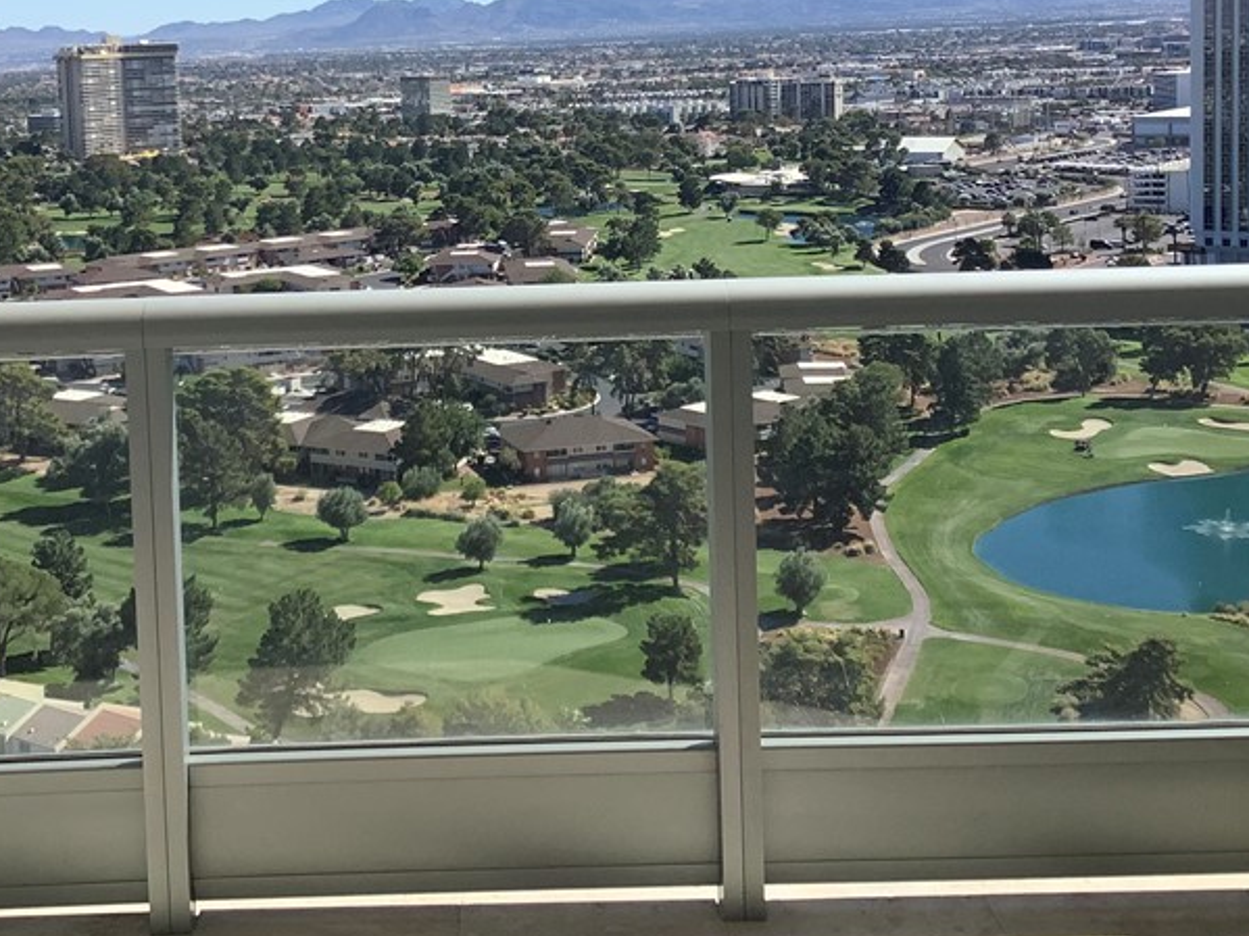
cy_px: 215
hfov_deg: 35.9
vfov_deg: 27.1
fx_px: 1912
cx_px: 440
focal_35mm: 53
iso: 25
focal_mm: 3.3
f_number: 2.4
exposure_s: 1/1567
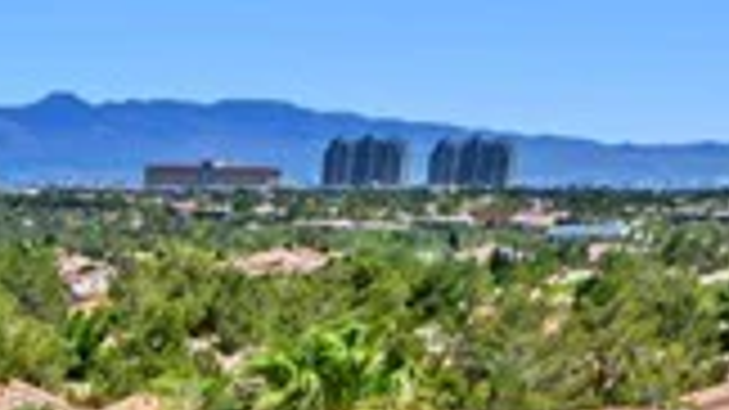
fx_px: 3188
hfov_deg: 11.5
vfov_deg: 6.3
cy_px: 1505
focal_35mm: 165
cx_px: -810
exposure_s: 1/240
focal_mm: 12.29
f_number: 2.8
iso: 100
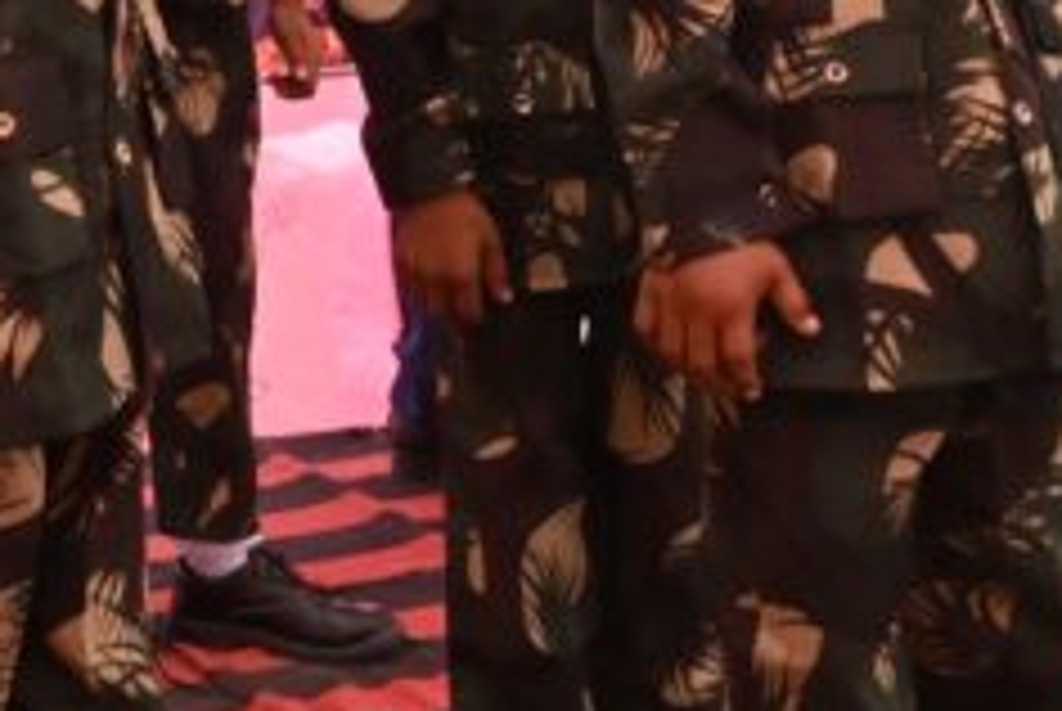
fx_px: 3552
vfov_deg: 11.0
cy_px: -335
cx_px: -184
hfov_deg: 16.4
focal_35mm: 120
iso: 400
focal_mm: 18.5
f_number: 8
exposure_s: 1/125
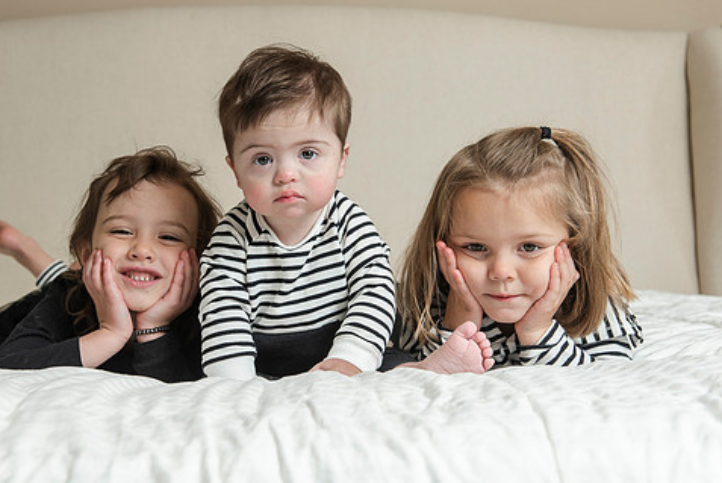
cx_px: 344
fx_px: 1245
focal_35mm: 62
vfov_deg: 21.9
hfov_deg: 32.3
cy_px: 220
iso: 400
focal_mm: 48
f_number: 5.6
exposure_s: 1/200
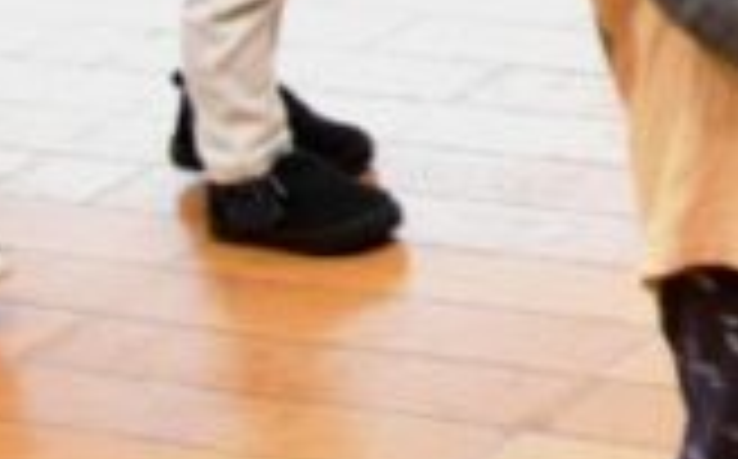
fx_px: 5383
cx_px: 1224
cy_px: -596
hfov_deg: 7.7
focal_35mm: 268
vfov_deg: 4.8
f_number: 4.5
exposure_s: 1/640
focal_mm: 42
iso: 6400
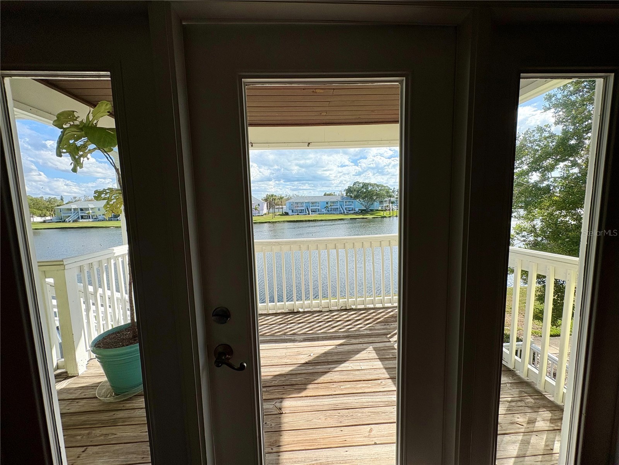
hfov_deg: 102.1
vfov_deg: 85.7
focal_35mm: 14
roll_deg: +2.6
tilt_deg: -7.1
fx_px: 250
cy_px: 232
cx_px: 310
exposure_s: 1/1567
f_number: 2.2
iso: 50
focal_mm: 2.22
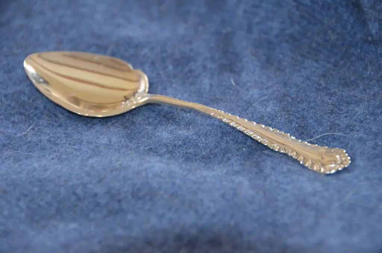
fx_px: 1668
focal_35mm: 158
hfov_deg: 13.1
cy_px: 126
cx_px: 191
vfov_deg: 8.7
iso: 3200
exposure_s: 1/60
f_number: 5.3
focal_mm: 105
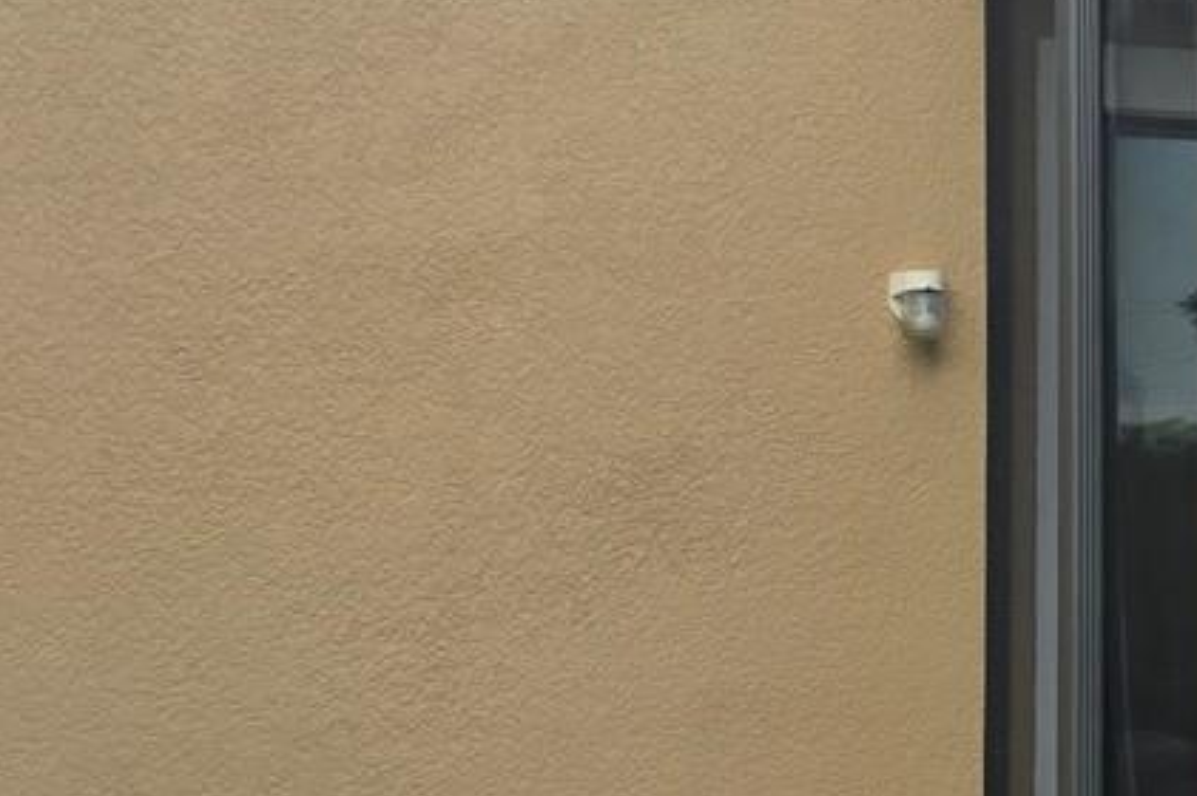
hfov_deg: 20.3
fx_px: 3023
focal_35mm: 91
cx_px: 1589
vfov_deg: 15.0
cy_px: 276
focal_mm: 6.3
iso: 80
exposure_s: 1/2650
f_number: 1.7
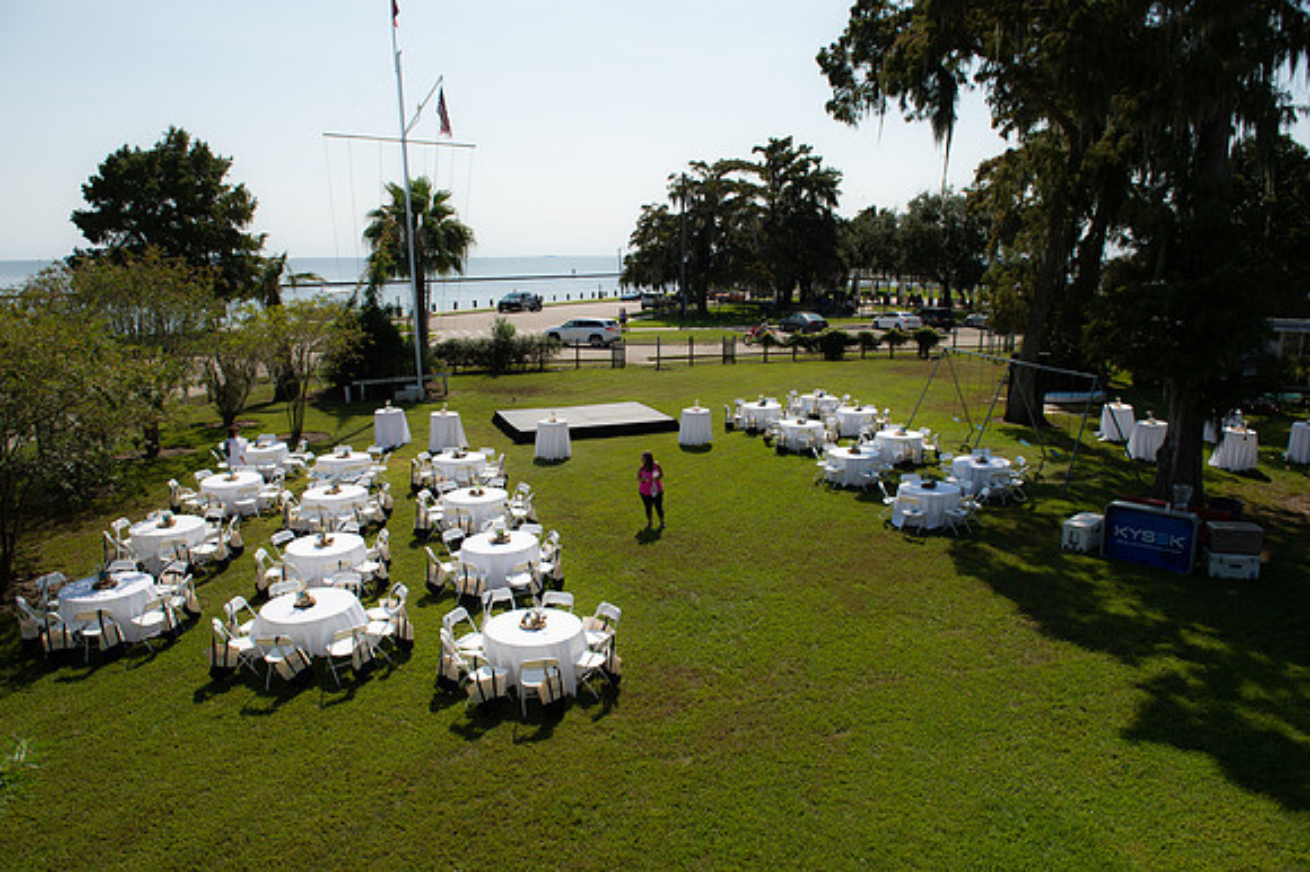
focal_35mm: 24
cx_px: 655
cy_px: 436
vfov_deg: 53.1
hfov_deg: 73.8
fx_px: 873
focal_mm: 24
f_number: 7.1
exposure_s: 1/400
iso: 100
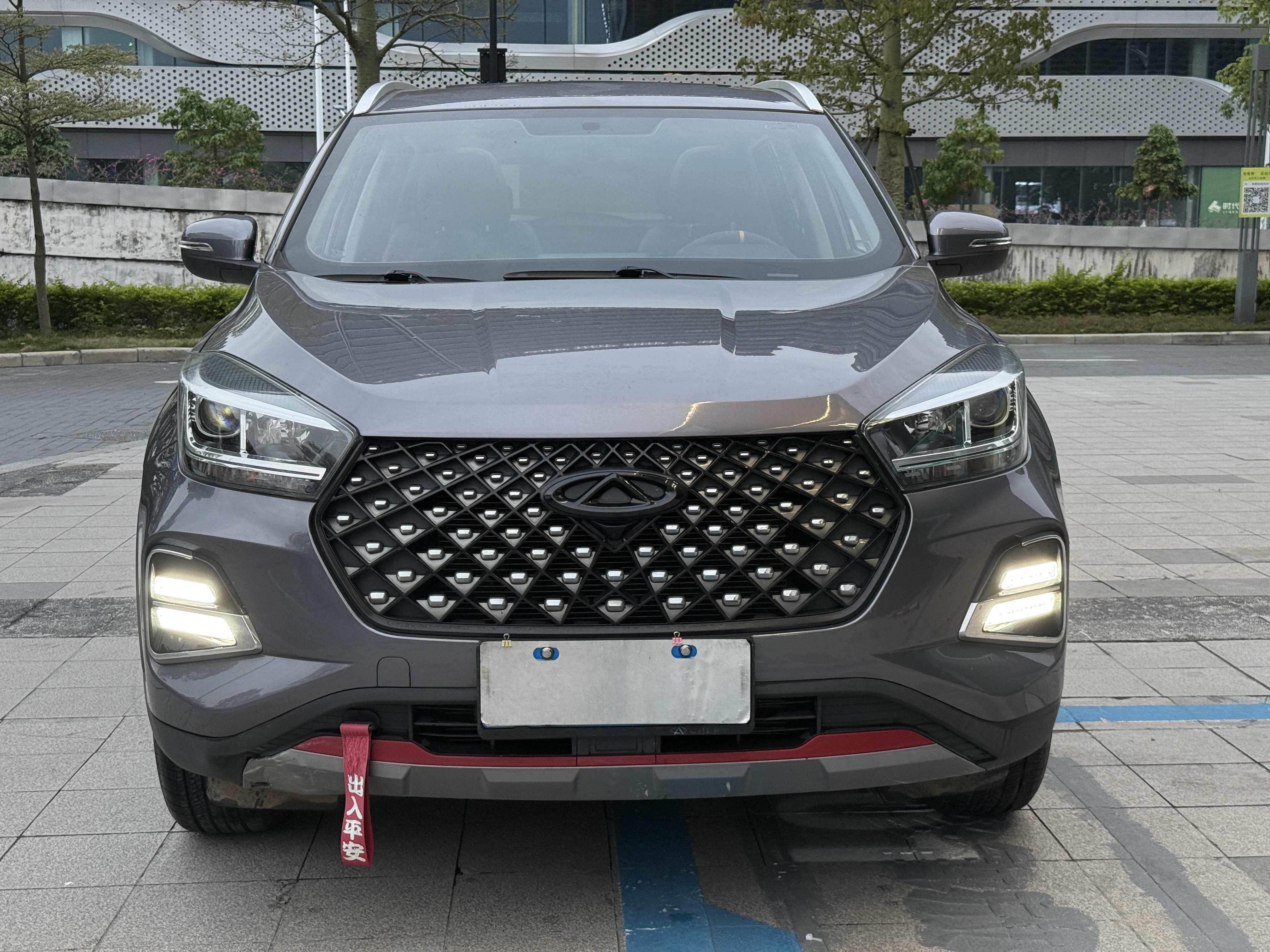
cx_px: 635
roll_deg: -0.4
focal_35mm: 48
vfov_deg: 30.3
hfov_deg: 39.7
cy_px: 476
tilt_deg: -8.0
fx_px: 1761
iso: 250
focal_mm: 6.76
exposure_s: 1/49
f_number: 1.78
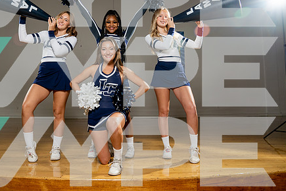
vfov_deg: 40.8
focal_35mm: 32
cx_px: 110
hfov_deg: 58.1
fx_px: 254
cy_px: 72
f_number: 4.5
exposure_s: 1/250
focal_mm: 24
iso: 100
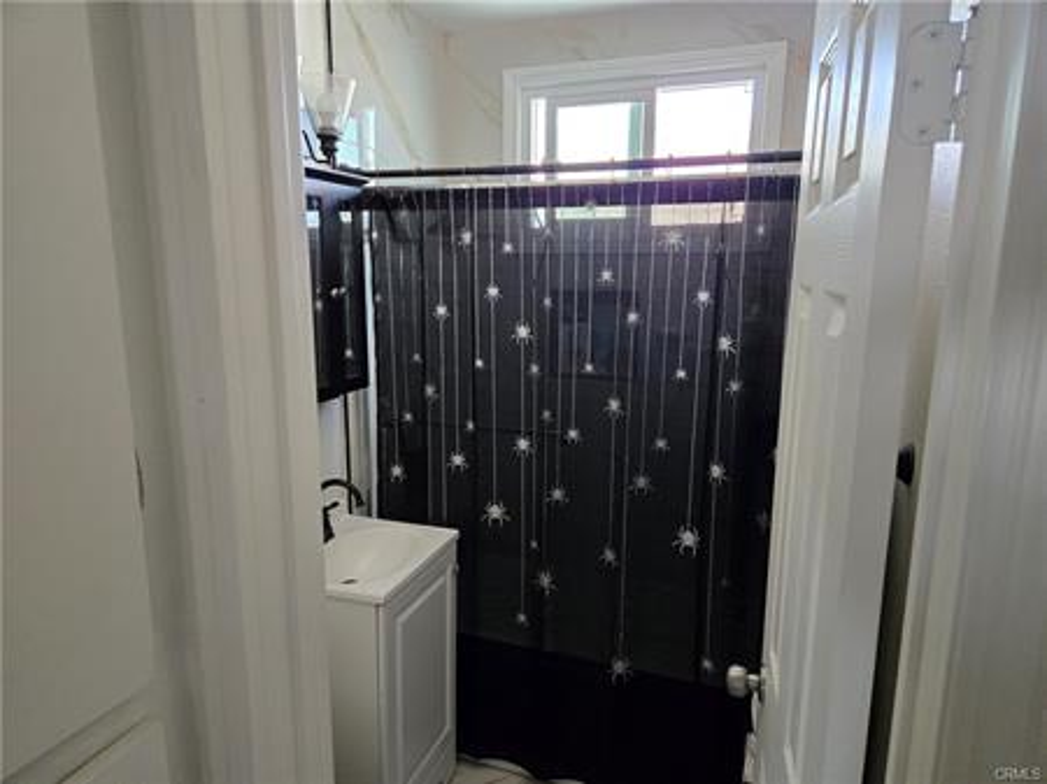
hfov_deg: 74.0
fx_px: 695
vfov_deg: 58.8
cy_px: 392
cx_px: 524
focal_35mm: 23
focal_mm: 5.4
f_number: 1.8
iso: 1000
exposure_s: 1/120
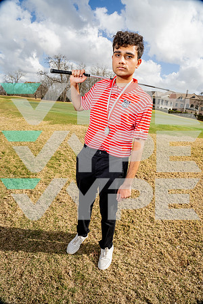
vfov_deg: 84.0
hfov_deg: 61.9
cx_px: 102
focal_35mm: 20
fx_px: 169
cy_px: 152
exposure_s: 1/250
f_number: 8
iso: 100
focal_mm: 20
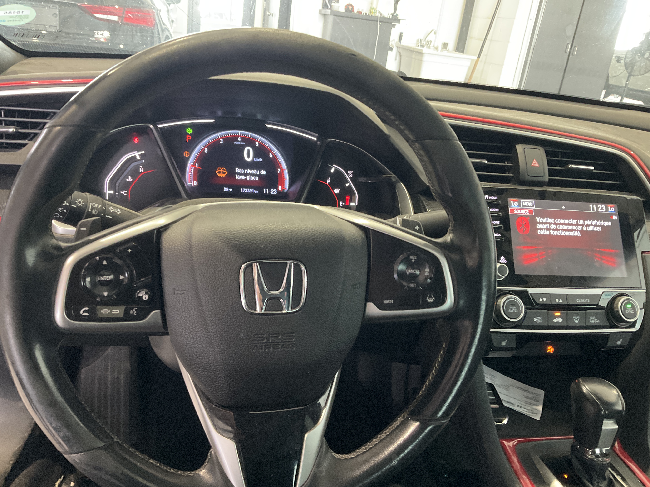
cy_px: 244
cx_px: 325
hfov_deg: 61.7
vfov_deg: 48.2
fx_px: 545
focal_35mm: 29
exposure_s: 1/40
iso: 320
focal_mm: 3
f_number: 1.8
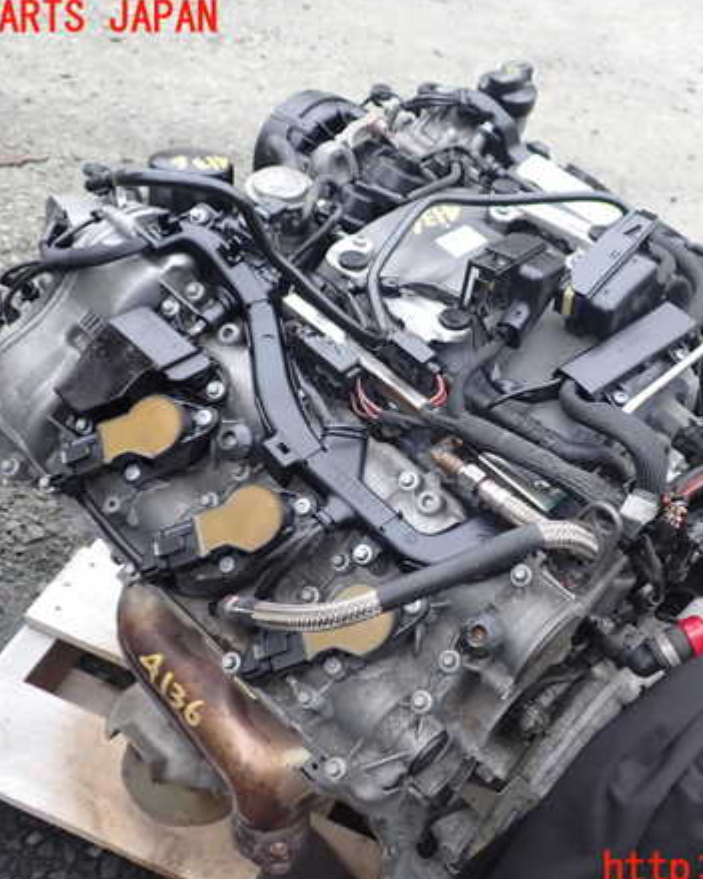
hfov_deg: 37.0
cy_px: 445
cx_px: 455
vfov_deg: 45.8
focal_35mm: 40
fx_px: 1041
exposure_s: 1/100
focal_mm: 5.4
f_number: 2.3
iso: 100
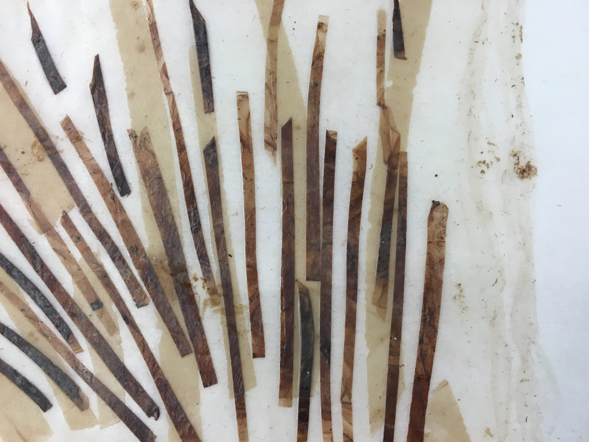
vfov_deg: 48.2
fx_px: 493
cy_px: 221
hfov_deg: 61.7
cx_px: 294
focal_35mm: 29
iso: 32
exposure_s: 1/40
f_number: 2.2
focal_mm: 4.15
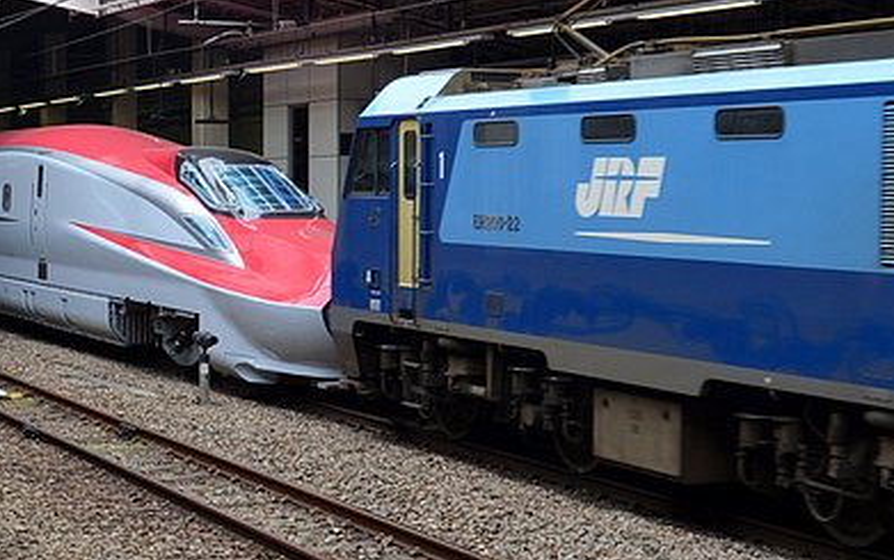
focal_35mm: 48
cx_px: 325
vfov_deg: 26.8
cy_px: 202
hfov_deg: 41.4
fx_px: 1170
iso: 200
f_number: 8
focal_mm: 24
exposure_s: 1/250
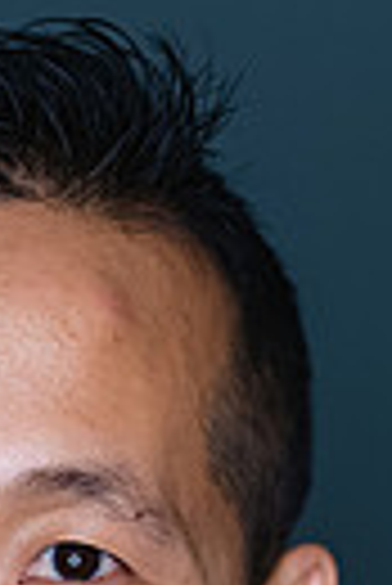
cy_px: 886
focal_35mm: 294
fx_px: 4789
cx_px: -36
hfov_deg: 4.7
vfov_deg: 6.9
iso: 2000
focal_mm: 85
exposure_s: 1/320
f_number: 3.5
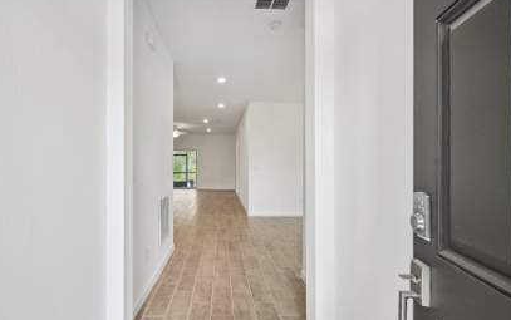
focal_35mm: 18
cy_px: 165
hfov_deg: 90.3
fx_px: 251
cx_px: 213
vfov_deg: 65.1
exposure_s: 1/40
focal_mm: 10
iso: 400
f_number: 8
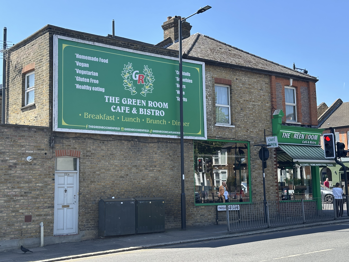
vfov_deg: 30.3
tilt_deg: +7.4
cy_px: 131
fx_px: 484
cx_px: 174
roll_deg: +0.9
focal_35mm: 48
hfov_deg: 39.7
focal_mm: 6.86
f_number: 1.78
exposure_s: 1/1133
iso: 64
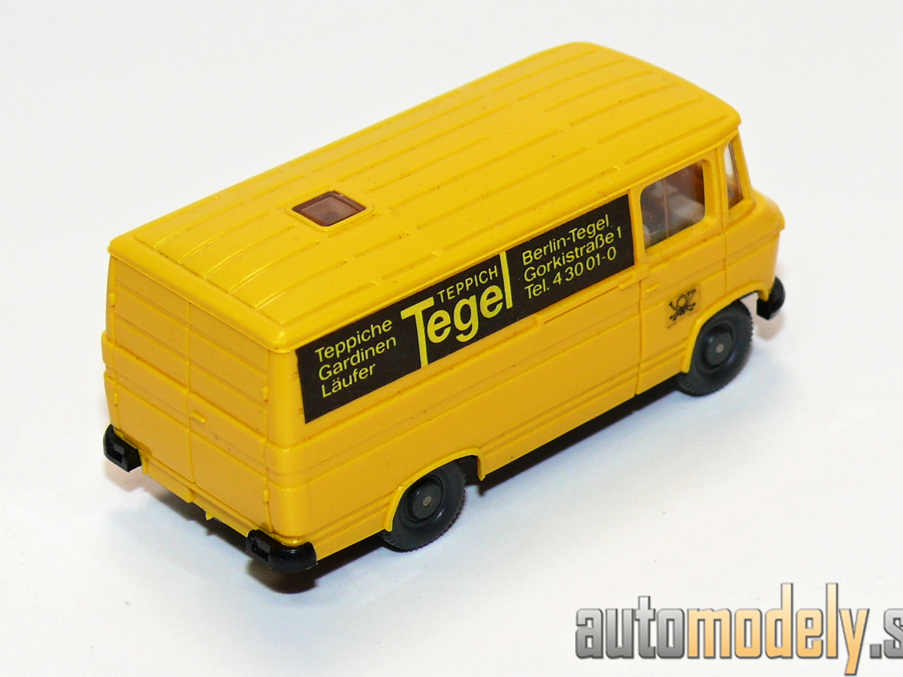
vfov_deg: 11.6
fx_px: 3339
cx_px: 424
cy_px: 290
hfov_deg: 15.4
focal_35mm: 128
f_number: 4
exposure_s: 1/30
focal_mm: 14
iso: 100
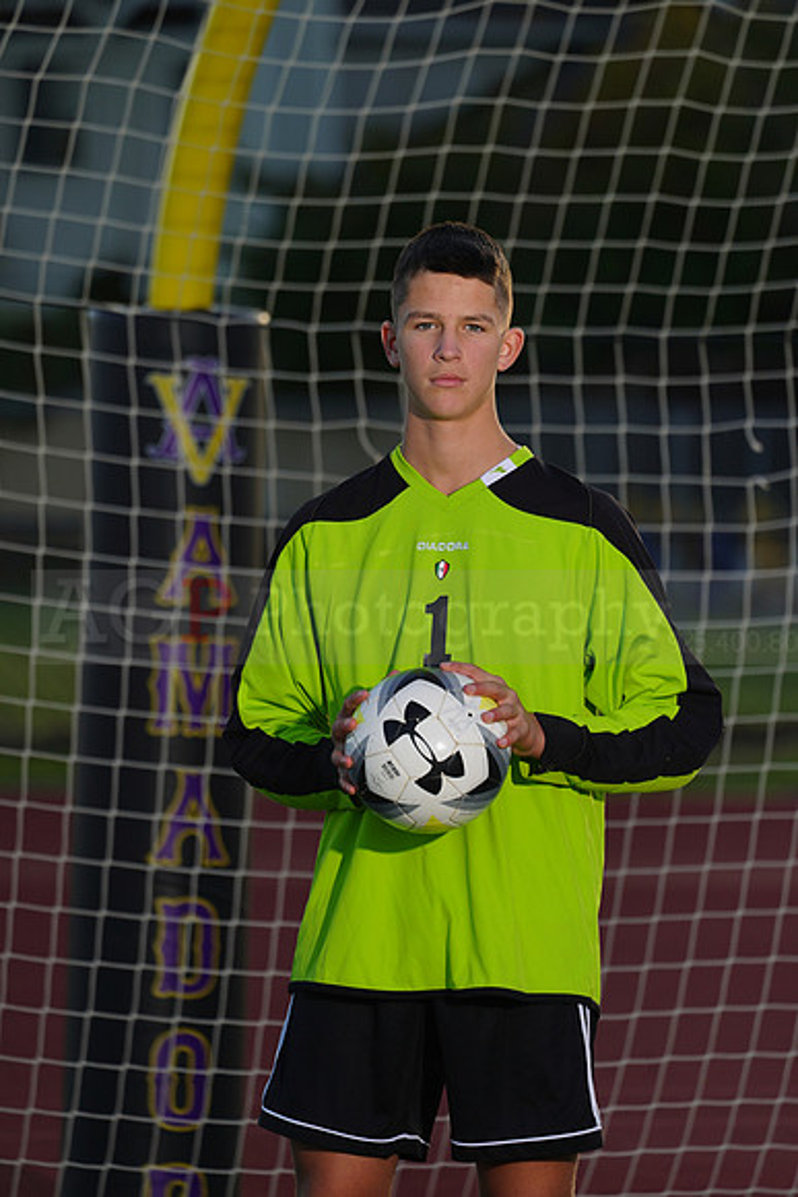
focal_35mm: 400
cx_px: 399
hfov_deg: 3.4
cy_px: 598
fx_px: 13291
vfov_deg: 5.2
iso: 100
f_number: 8
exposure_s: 1/200
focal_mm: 400
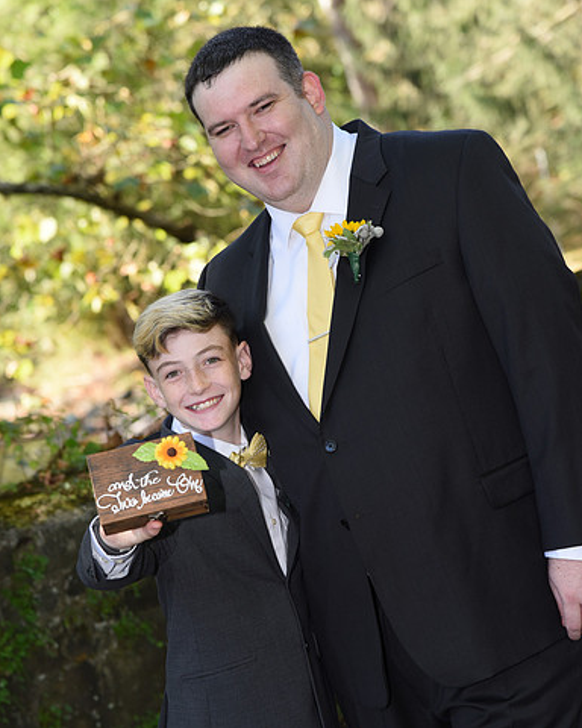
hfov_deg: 11.4
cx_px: 292
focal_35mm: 136
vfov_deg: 14.2
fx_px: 2928
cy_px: 413
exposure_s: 1/200
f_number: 5.6
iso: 640
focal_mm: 120
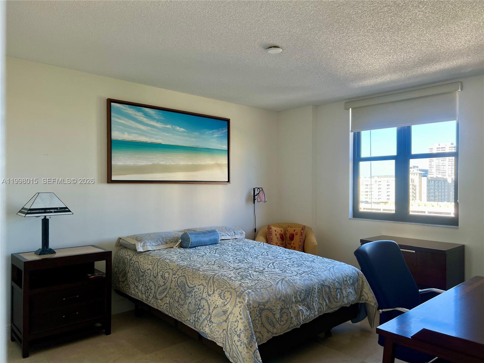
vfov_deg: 53.1
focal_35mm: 26
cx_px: 242
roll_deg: -0.5
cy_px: 182
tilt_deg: -0.9
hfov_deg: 67.3
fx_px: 364
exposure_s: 1/206
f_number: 1.5
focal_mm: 5.7
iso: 40
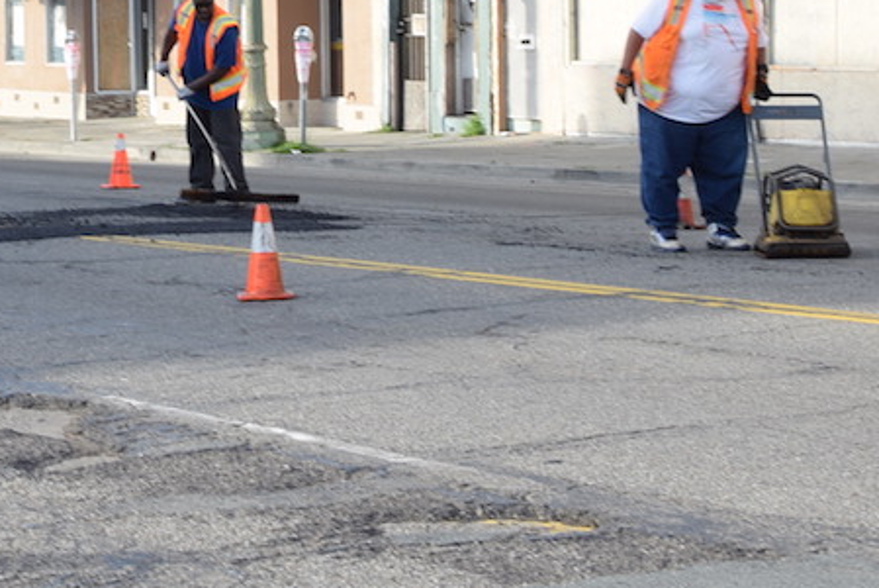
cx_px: -14
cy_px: 102
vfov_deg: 9.8
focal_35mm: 140
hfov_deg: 14.4
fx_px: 3429
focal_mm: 35
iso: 100
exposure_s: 1/60
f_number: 9
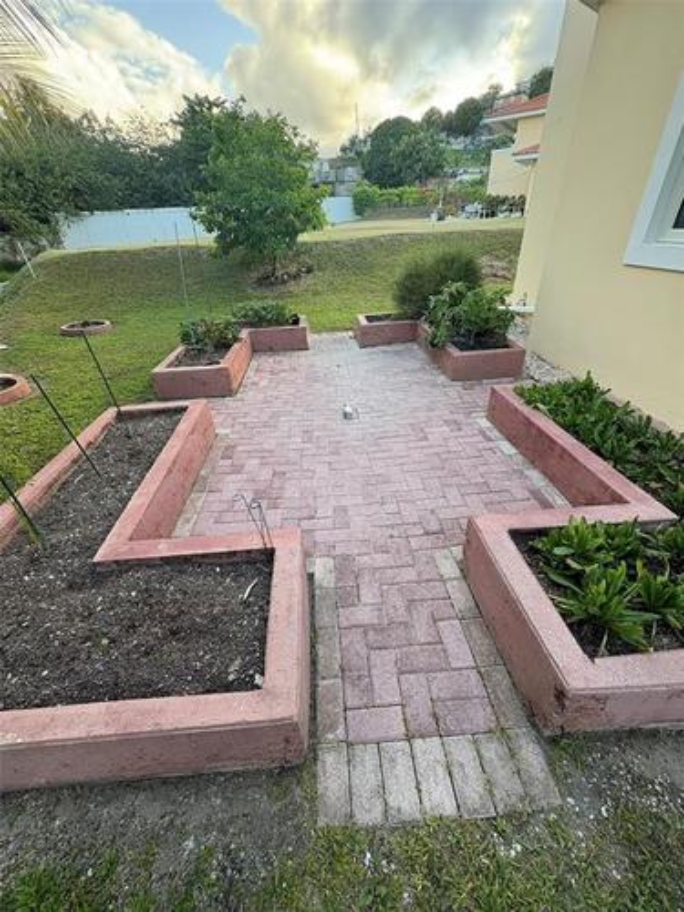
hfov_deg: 85.7
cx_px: 342
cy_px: 456
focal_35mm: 14
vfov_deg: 102.1
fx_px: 369
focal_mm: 2.22
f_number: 2.2
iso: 40
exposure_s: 1/99
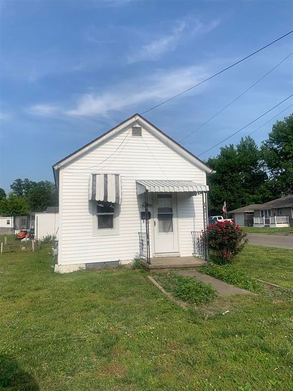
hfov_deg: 53.0
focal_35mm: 26
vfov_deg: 67.3
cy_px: 196
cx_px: 146
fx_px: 294
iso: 25
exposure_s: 1/3289
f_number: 1.8
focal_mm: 4.25
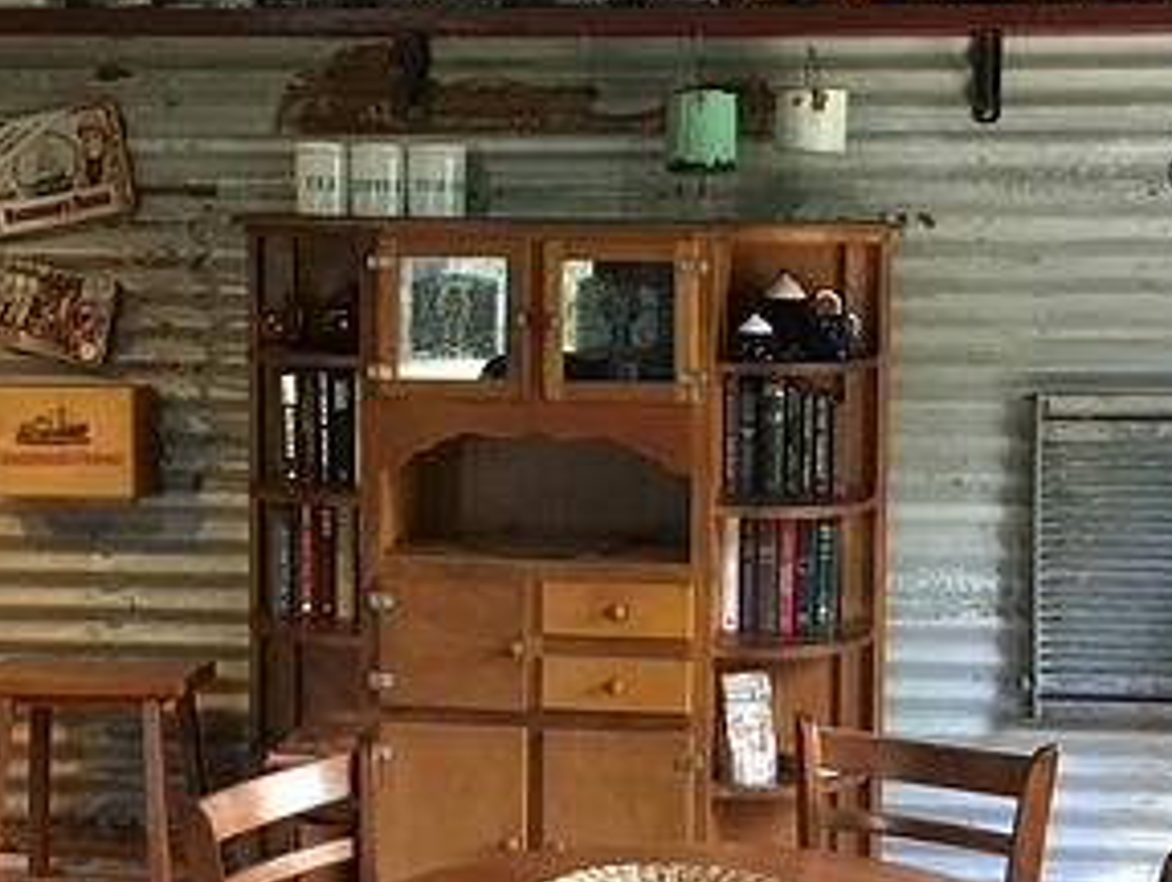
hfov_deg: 28.9
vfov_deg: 22.0
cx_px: 666
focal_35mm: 67
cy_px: 439
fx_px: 2271
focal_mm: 3.3
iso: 200
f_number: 2.4
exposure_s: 1/25
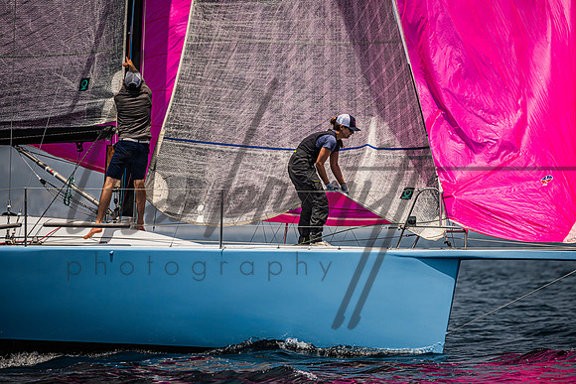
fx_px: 6622
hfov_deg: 5.0
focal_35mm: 414
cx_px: 288
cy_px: 192
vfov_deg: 3.3
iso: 400
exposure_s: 1/4000
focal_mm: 400
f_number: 6.3
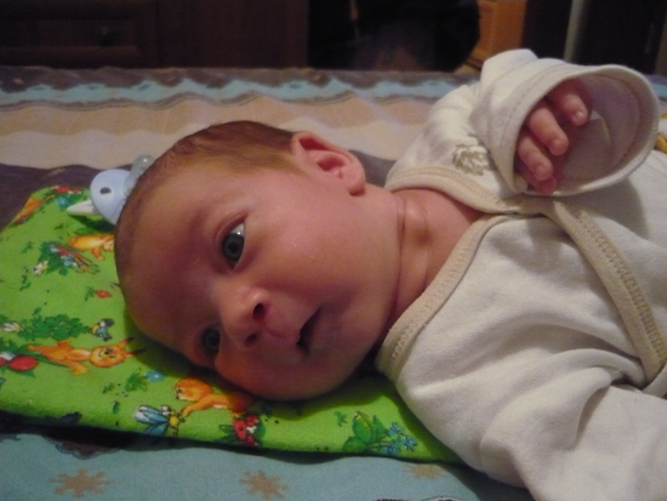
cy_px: 250
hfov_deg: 55.3
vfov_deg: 43.0
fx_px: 636
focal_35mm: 33
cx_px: 334
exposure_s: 1/13
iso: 800
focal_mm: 5.5
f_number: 2.8
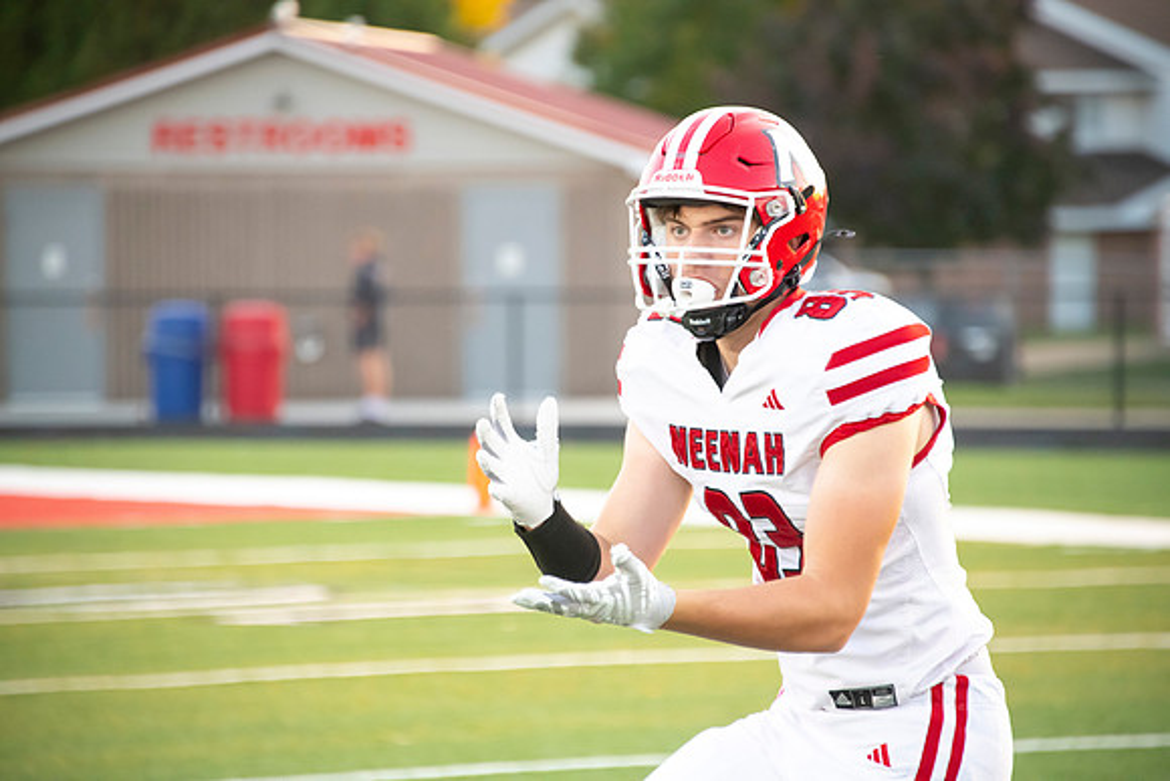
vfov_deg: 5.5
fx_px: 8127
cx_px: 585
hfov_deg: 8.2
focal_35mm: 250
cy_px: 390
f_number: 5.6
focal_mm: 250
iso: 4000
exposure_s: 1/640
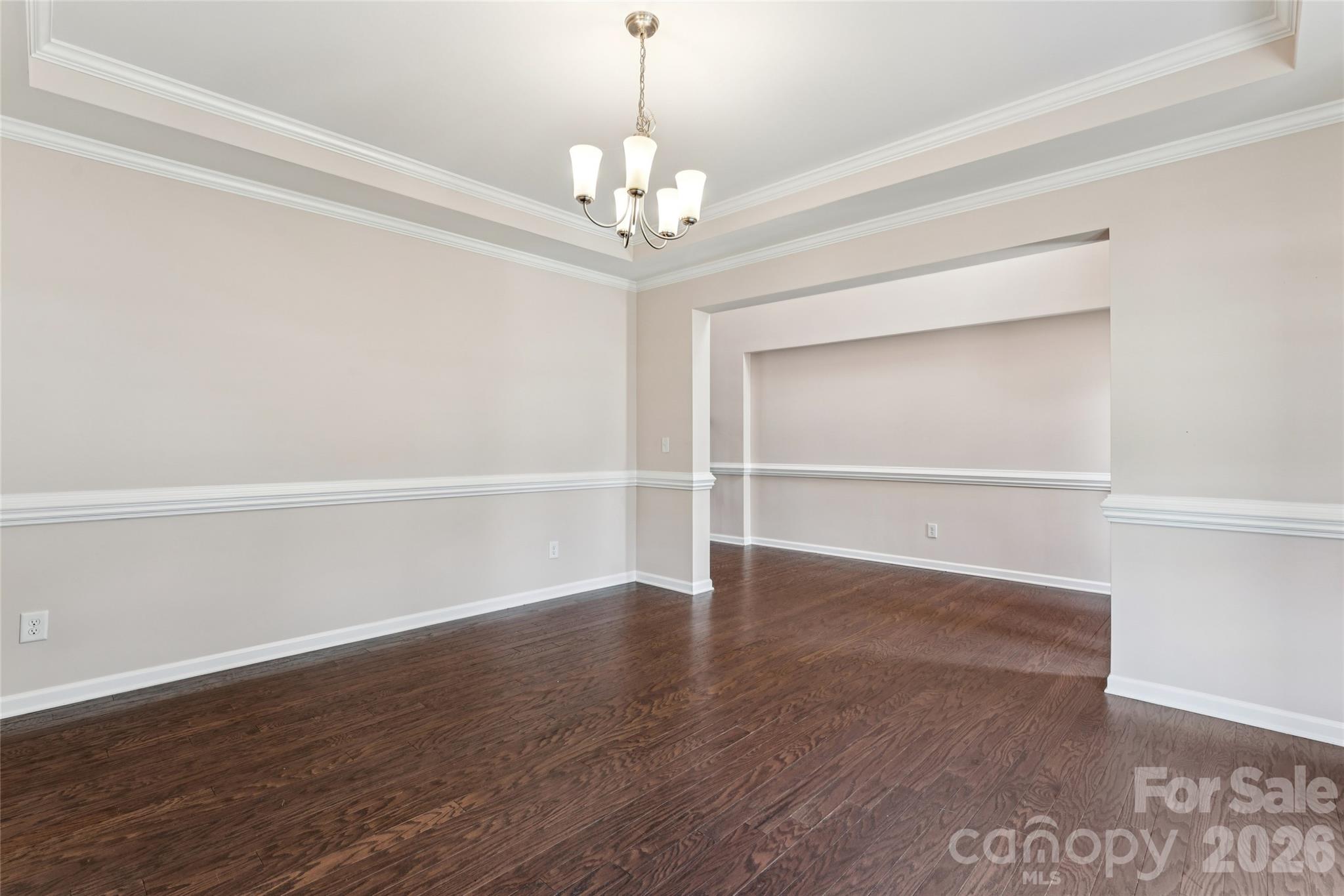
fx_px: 608
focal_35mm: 16
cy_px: 448
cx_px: 672
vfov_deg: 72.7
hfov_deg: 95.7
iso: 100
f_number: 9
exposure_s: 1/3.33
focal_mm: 16.3
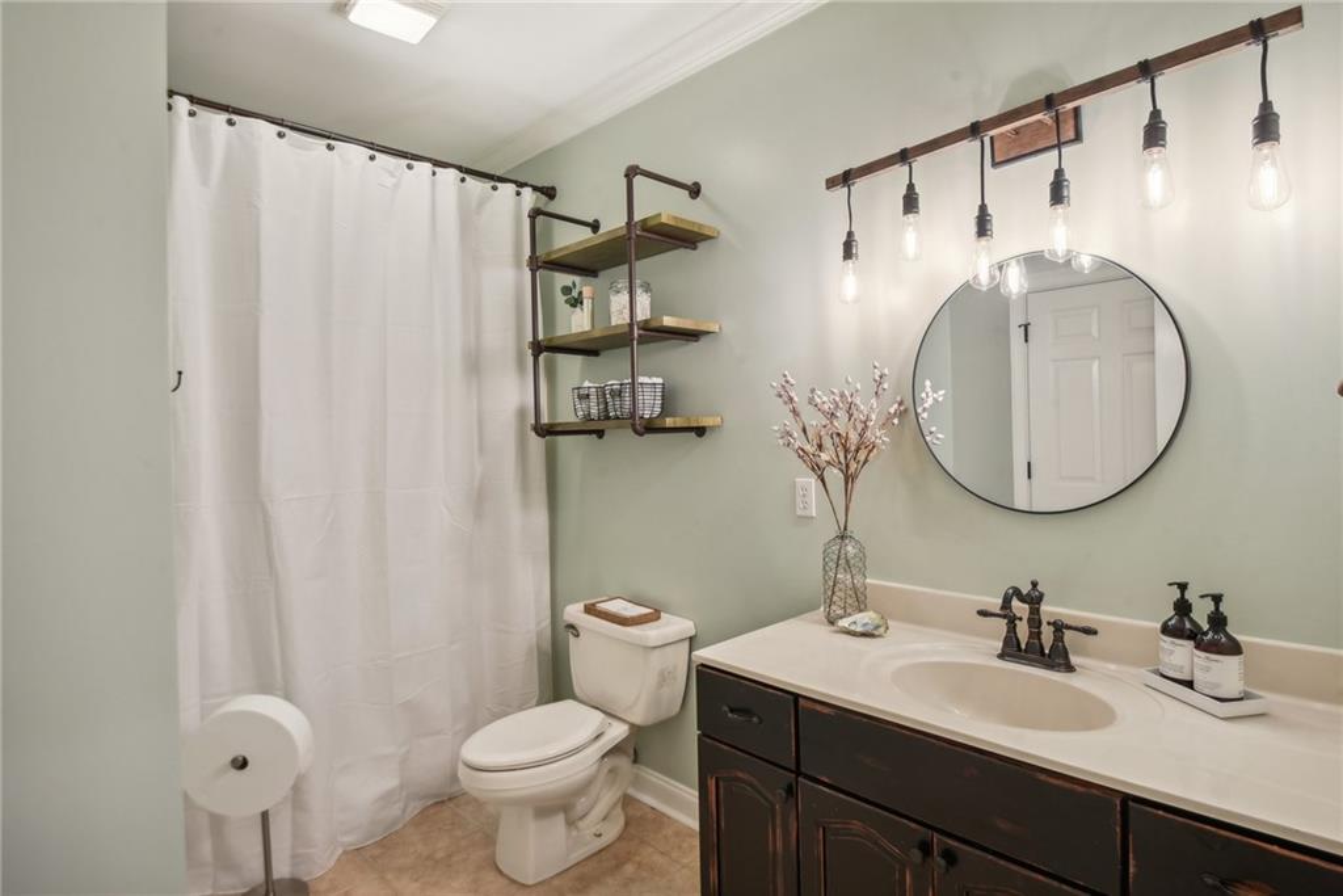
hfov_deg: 90.0
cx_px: 672
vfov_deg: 67.4
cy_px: 448
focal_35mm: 18
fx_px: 672
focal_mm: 18
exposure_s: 1/10
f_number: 8
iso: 400
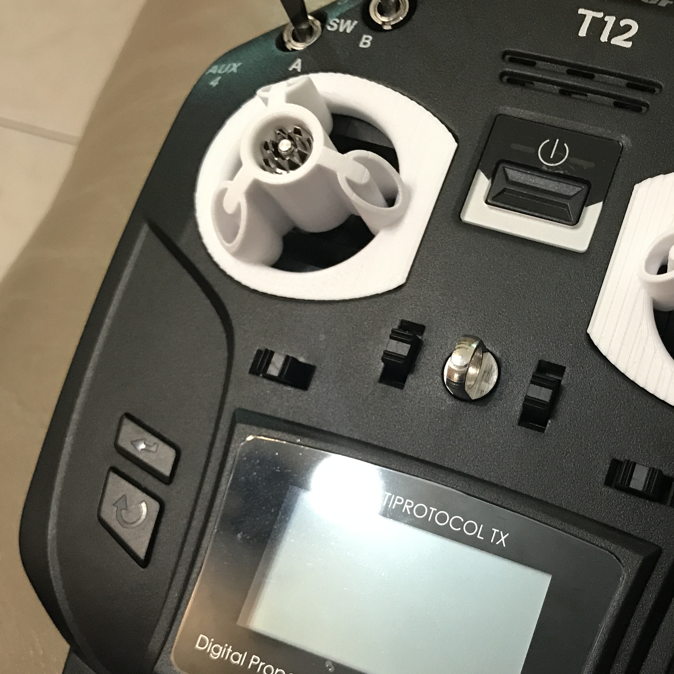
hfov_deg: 37.0
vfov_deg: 37.5
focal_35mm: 45
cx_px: 474
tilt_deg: -61.7
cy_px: 388
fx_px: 991
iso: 100
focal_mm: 3.99
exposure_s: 1/17
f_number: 1.8
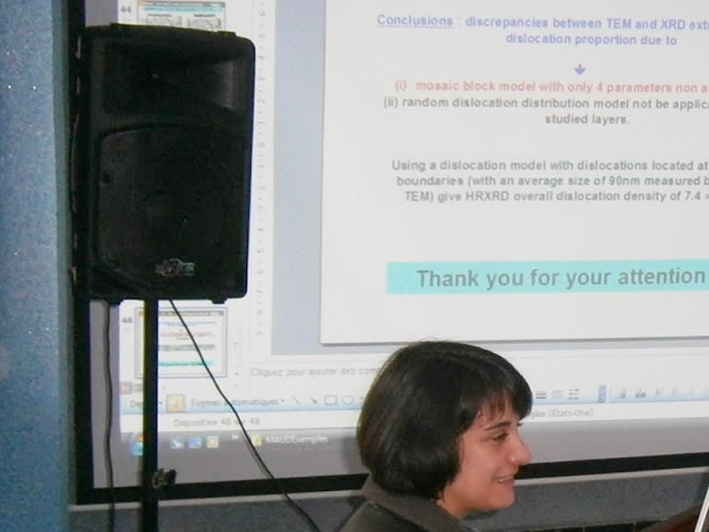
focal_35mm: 97
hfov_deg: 19.3
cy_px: 420
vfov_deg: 15.2
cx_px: 796
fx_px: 1987
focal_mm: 6.4
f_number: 3.1
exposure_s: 1/40
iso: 160
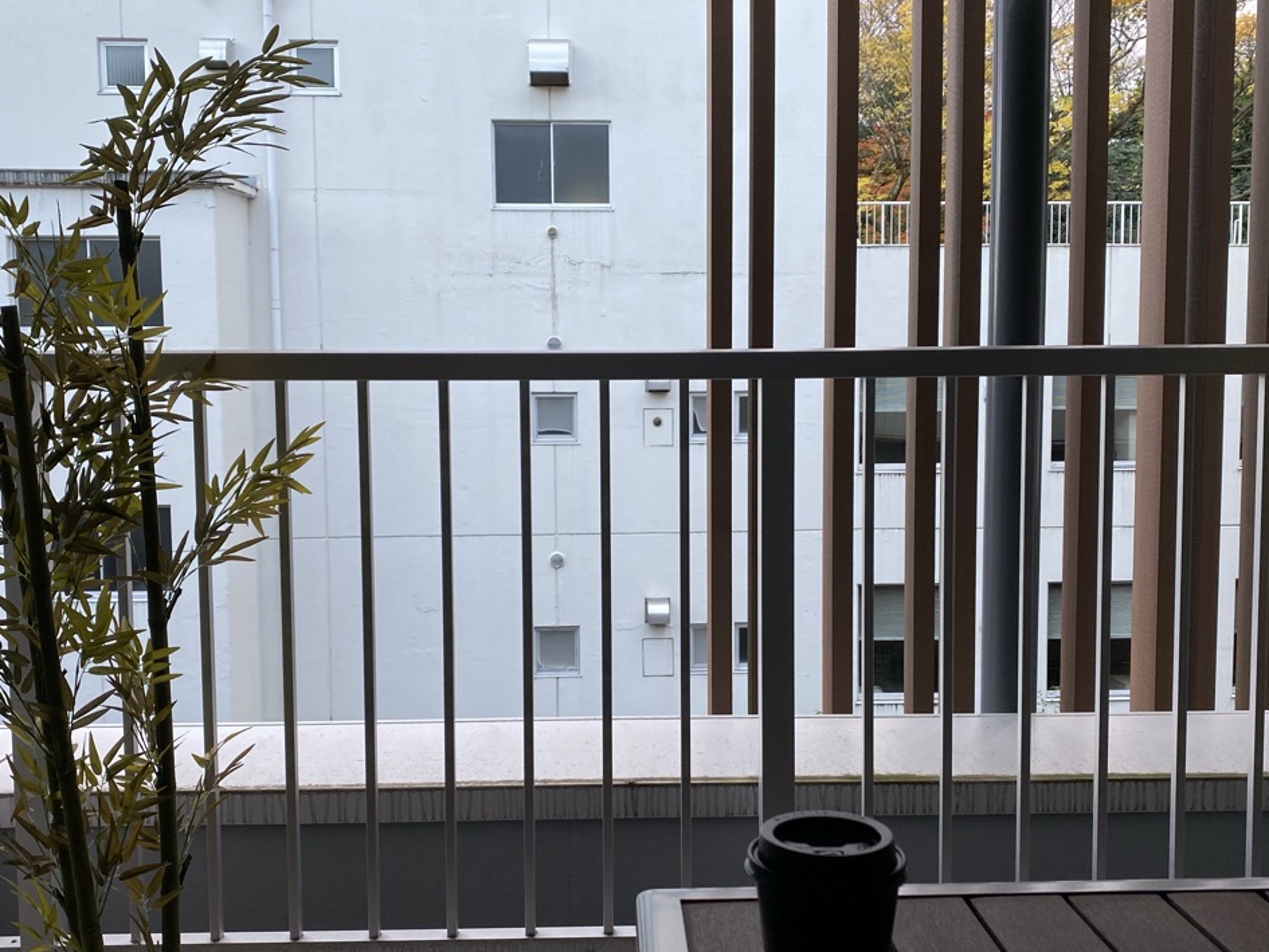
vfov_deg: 42.9
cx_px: 642
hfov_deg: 55.3
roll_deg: +0.5
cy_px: 514
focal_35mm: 33
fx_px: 1210
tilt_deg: -4.9
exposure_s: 1/121
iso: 100
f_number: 1.8
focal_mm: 4.25
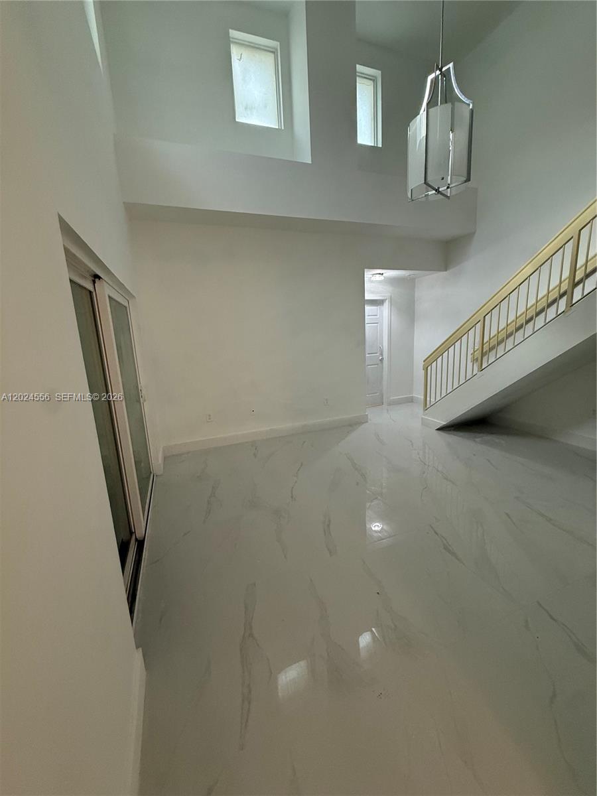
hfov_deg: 85.7
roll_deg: +2.1
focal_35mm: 14
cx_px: 298
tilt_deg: -10.9
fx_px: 322
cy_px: 398
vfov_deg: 102.1
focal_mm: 2.22
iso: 320
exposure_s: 1/120
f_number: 2.2
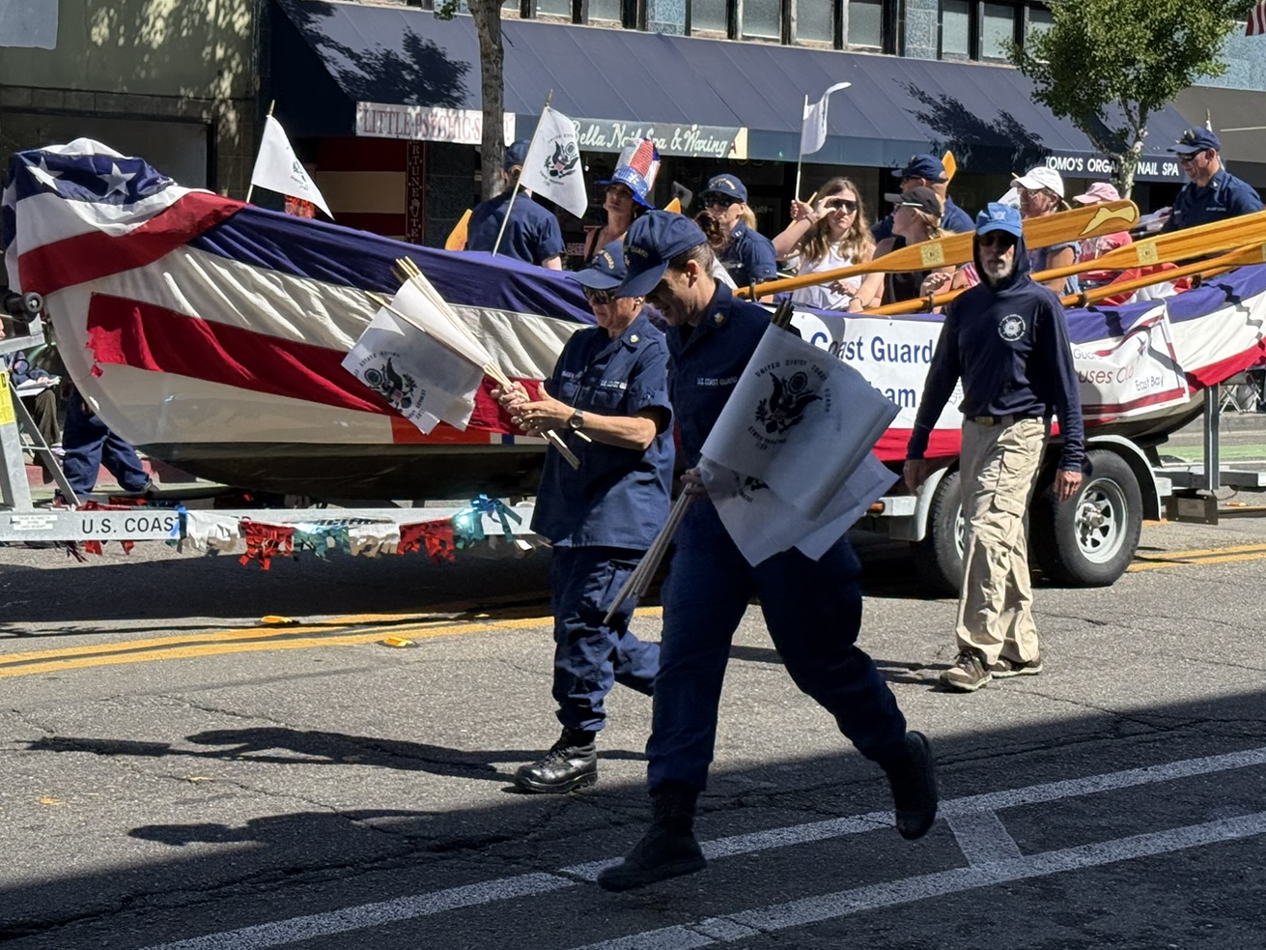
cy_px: 322
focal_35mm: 75
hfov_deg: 26.0
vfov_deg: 19.6
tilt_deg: -1.5
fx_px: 2743
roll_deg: -1.6
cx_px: 653
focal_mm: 6.76
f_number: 1.78
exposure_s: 1/2667
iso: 64
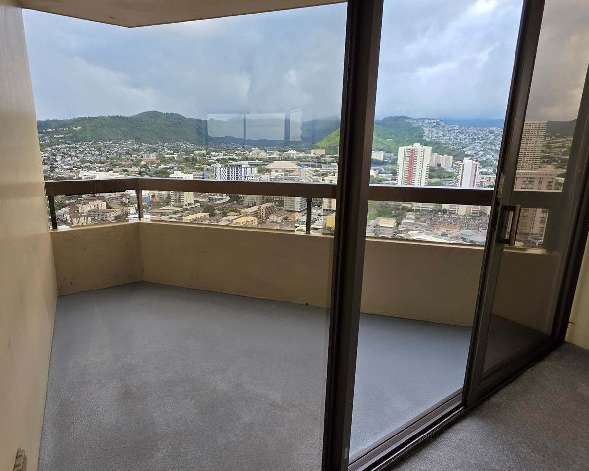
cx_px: 248
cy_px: 210
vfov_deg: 76.7
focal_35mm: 17
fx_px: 296
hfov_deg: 88.9
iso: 25
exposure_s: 1/120
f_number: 1.9
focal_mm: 2.2
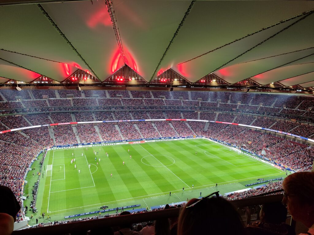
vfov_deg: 54.9
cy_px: 118
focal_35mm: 25
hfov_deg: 69.4
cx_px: 157
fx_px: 227
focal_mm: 5.95
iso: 175
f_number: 1.89
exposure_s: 1/50
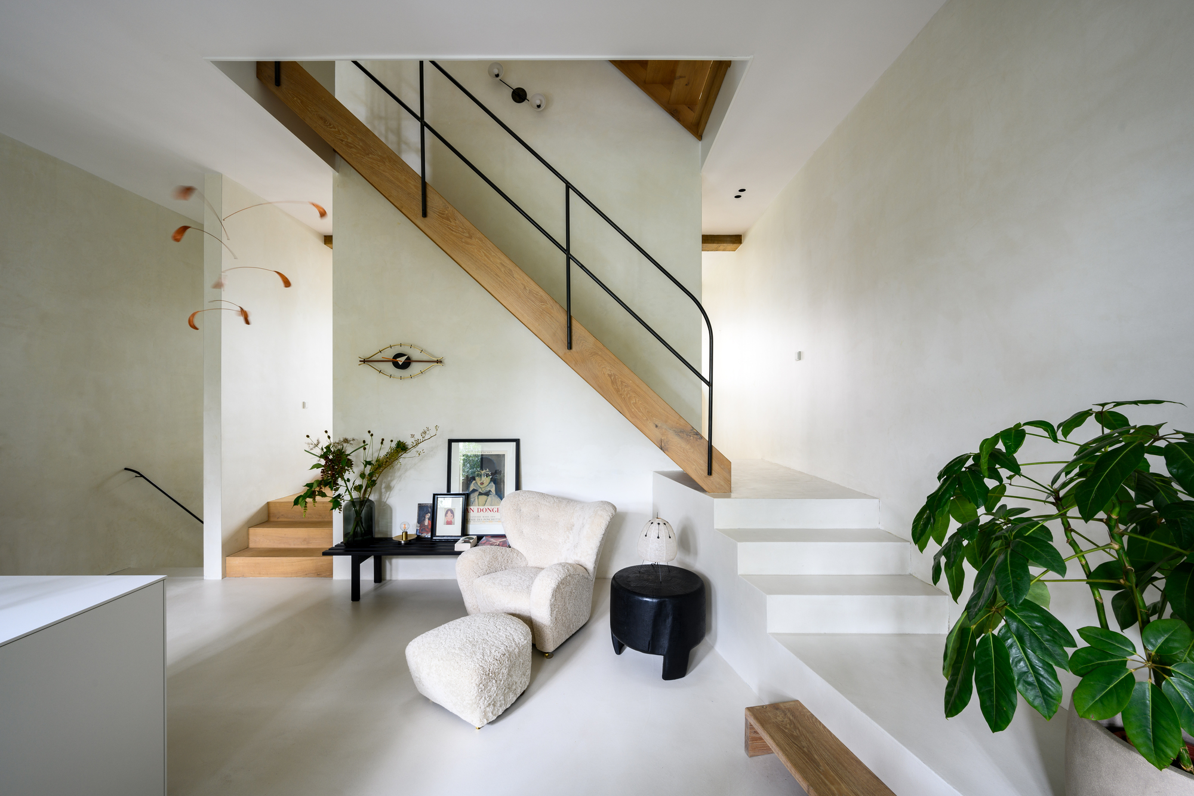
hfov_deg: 104.3
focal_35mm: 14
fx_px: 464
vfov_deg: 81.2
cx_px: 597
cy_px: 398
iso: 64
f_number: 11
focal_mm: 14
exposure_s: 10
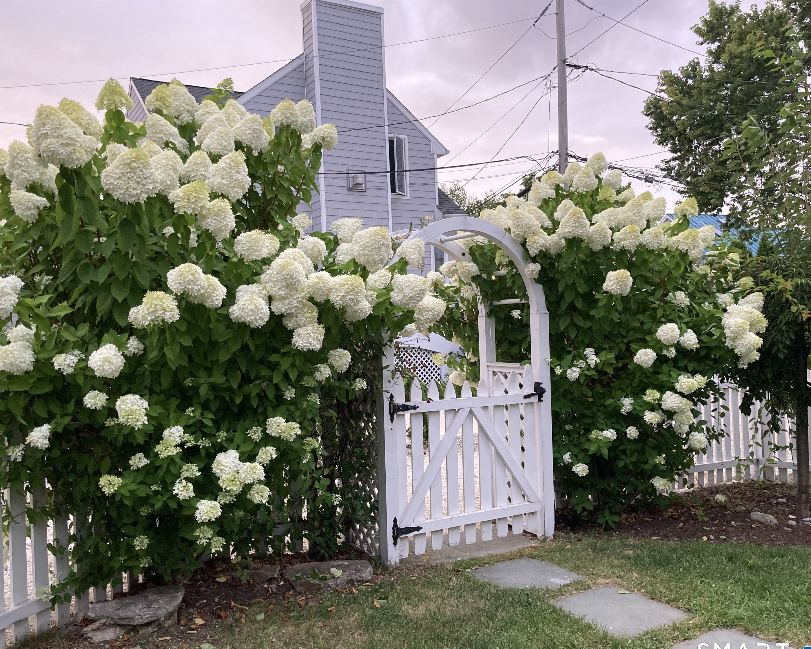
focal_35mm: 30
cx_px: 384
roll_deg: +1.4
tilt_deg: +0.1
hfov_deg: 58.7
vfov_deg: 48.5
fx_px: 720
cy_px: 332
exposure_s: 1/60
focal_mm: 3.99
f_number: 1.8
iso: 160
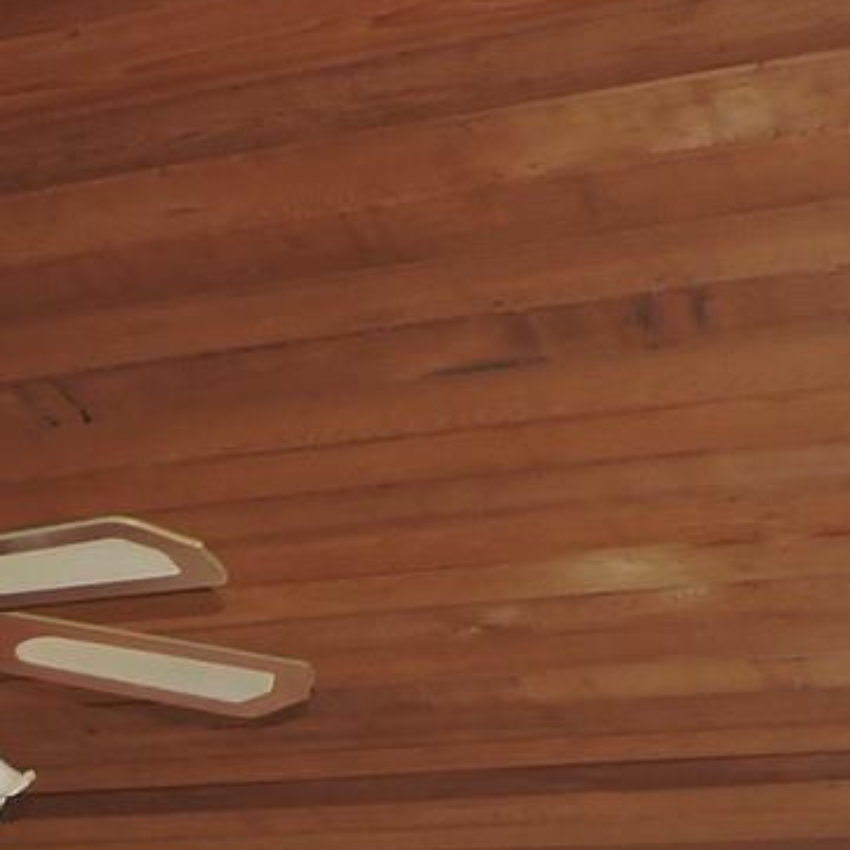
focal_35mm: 94
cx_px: -283
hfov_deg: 17.3
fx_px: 2611
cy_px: 1276
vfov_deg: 16.8
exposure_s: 1/30
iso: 200
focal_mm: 4.3
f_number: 3
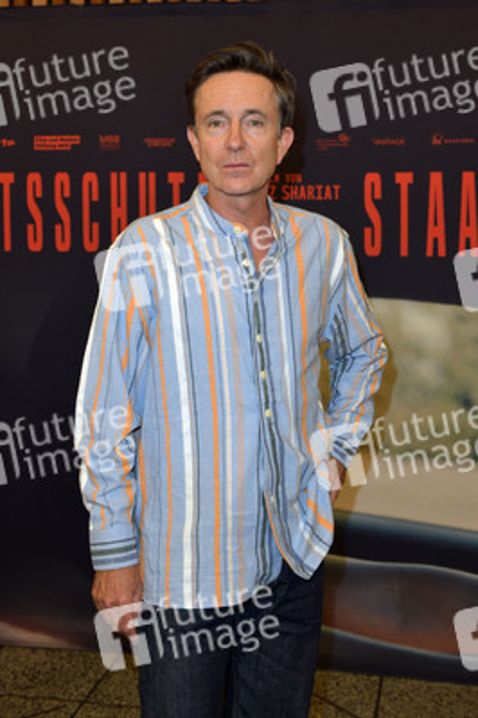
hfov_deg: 30.5
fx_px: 878
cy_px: 359
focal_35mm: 44
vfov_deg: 44.5
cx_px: 239
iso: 500
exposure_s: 1/200
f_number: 5.6
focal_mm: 44
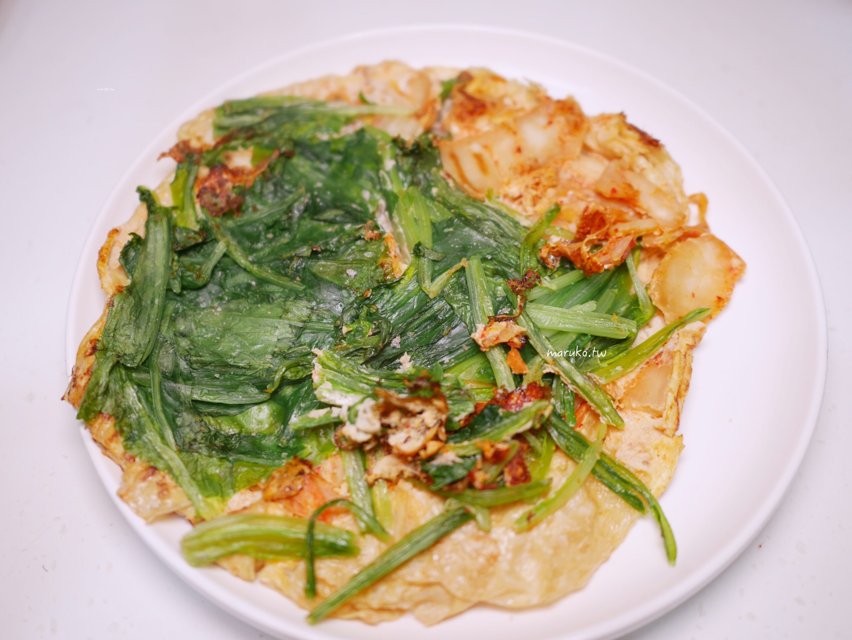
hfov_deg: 59.9
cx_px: 426
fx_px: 739
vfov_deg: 46.8
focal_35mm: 30
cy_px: 320
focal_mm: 15
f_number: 1.8
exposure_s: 1/160
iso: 200
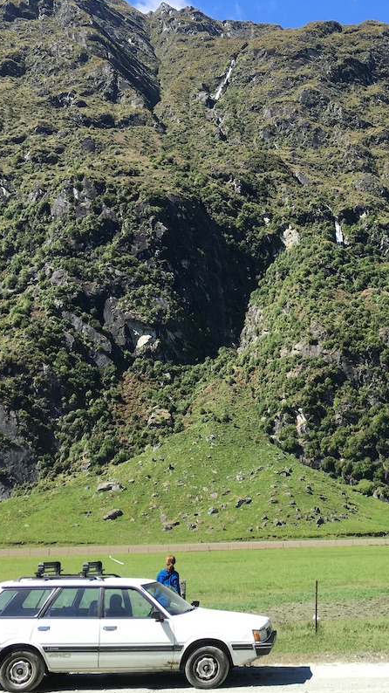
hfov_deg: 26.4
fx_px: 789
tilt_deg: +13.3
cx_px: 376
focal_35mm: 43
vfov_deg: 47.4
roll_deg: -0.8
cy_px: 346
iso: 25
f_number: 2.2
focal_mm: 4.15
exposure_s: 1/686
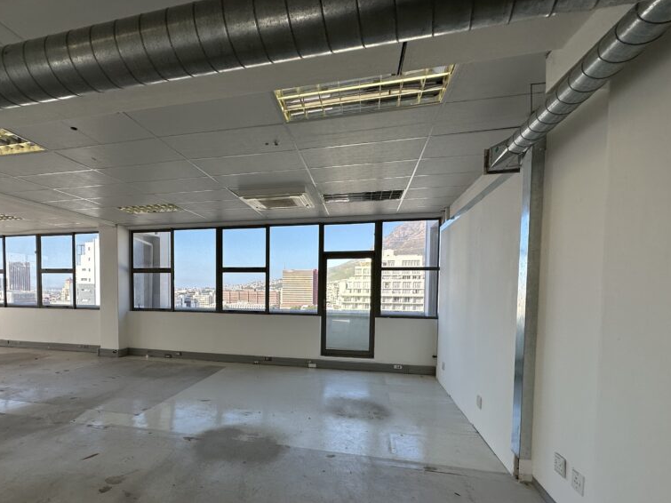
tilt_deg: +1.1
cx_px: 261
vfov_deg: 67.9
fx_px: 368
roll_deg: -0.8
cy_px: 305
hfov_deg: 83.4
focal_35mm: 19
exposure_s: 1/375
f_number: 2.2
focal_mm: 2.22
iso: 40
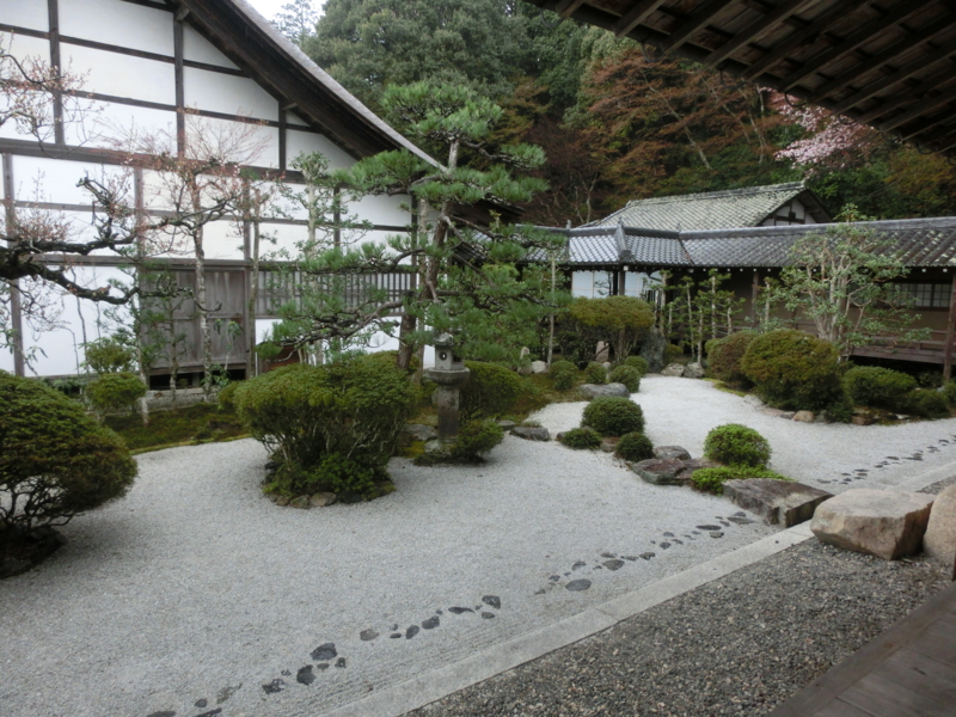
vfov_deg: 56.8
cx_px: 478
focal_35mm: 24
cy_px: 358
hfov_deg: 71.6
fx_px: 663
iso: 250
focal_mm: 4.24
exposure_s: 1/125
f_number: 3
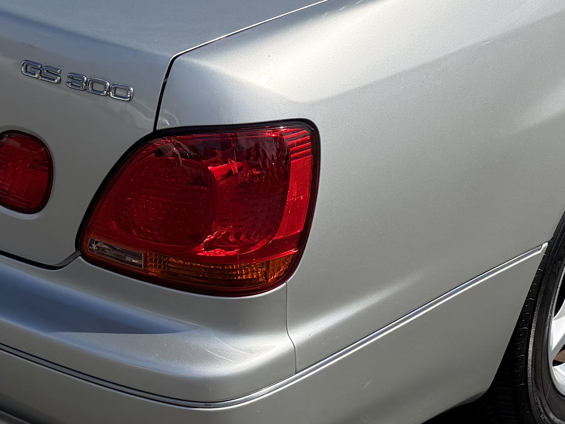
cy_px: 67
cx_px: 253
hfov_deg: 22.7
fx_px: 1404
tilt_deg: -21.6
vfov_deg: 17.0
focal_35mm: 86
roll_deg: -1.7
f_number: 1.78
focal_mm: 6.76
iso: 100
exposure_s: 1/10309
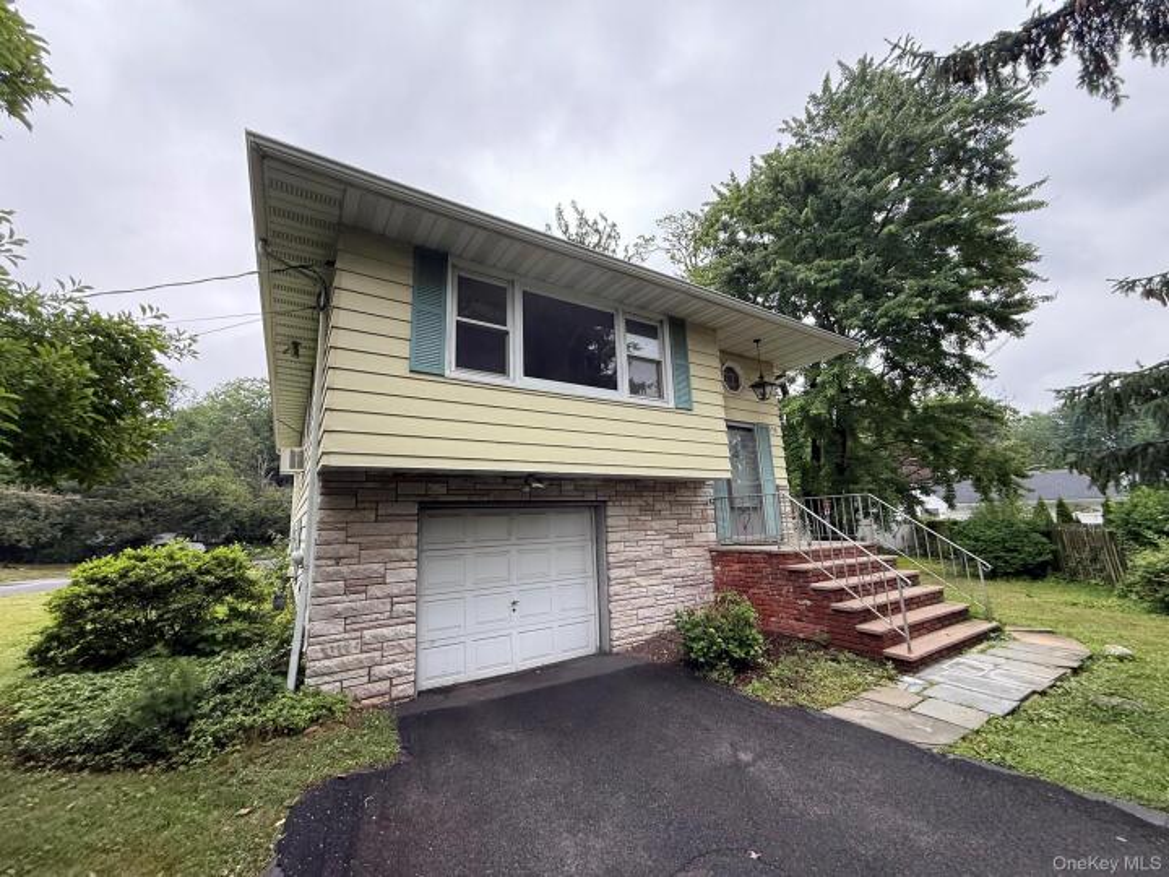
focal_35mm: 14
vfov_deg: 85.7
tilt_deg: +10.1
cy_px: 438
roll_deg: +2.8
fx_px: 473
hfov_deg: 102.1
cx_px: 584
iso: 50
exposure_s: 1/189
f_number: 2.2
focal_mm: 2.22
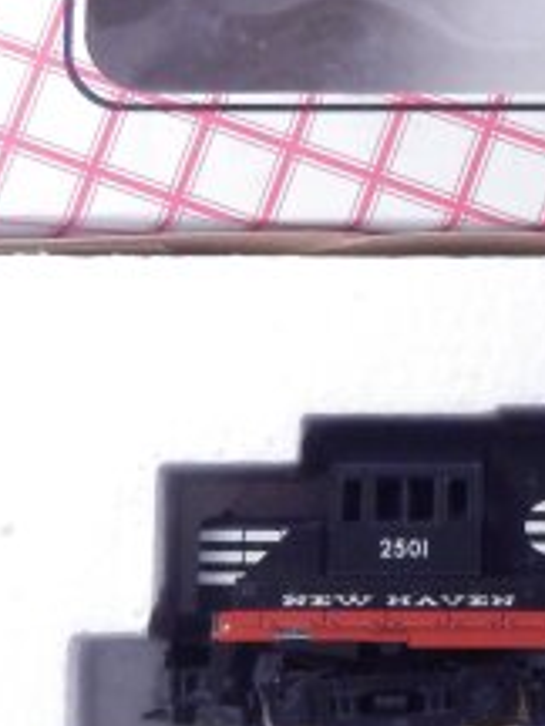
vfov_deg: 10.8
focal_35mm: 183
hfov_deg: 8.0
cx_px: 770
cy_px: 229
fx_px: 3842
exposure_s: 1/160
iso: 640
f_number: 4.4
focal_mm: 11.9
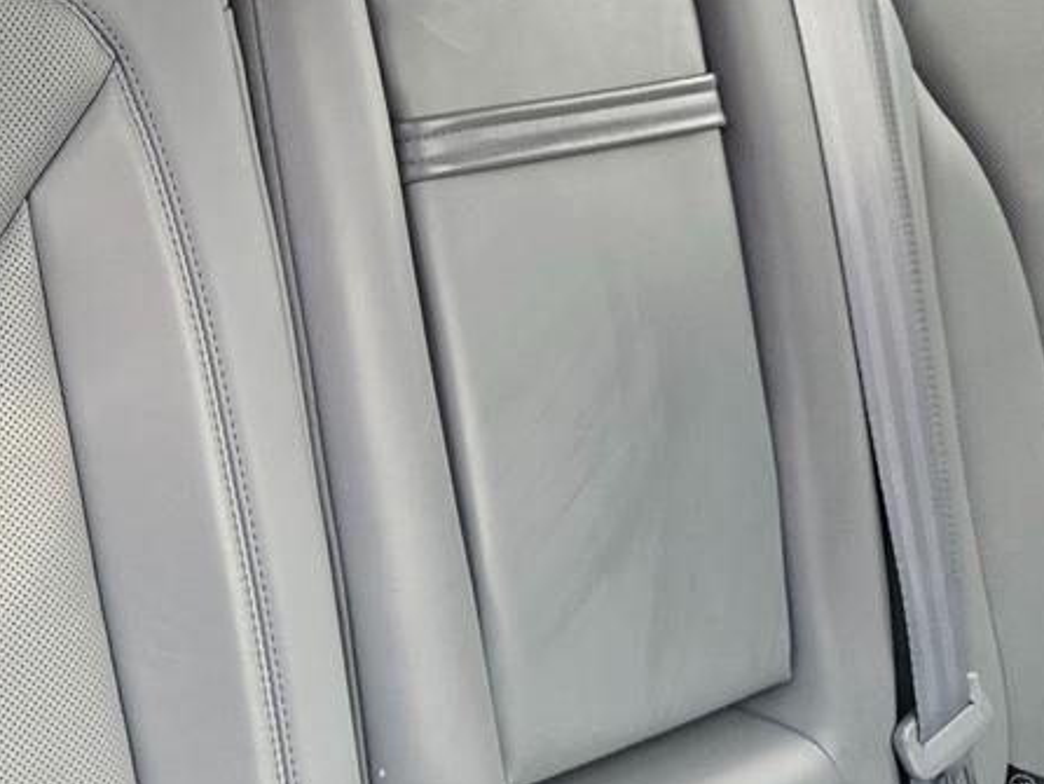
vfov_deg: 22.2
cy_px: 274
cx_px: 49
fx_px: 1992
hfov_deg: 28.0
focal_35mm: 66
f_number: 1.7
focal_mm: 6.3
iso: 160
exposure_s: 1/180
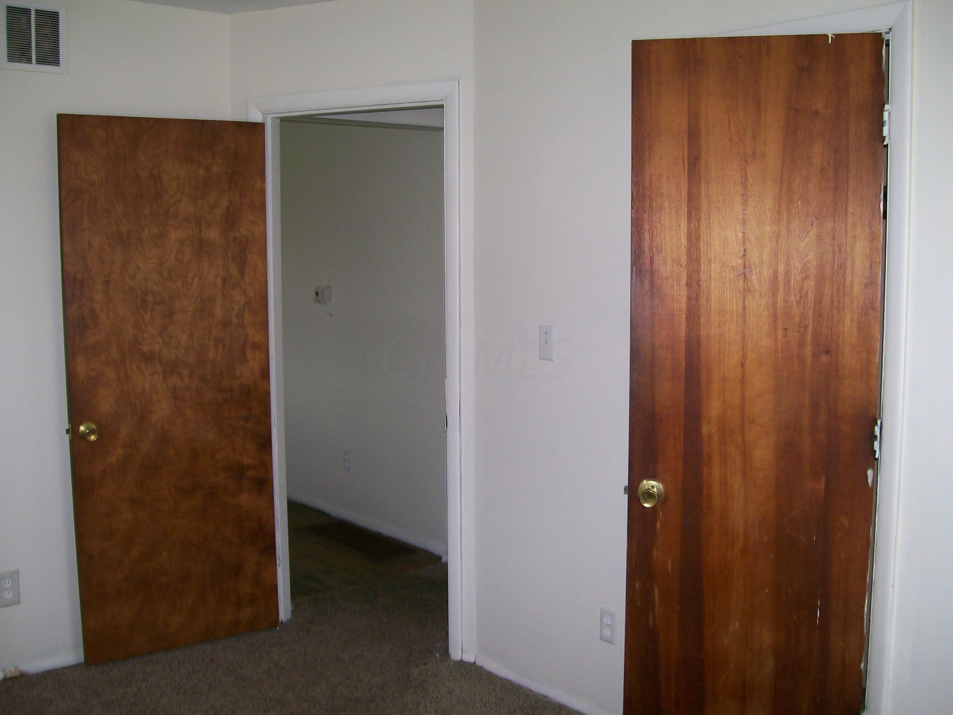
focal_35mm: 36
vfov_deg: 39.7
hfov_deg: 51.4
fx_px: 991
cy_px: 358
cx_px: 476
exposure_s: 1/64
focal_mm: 6
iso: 80
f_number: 2.7
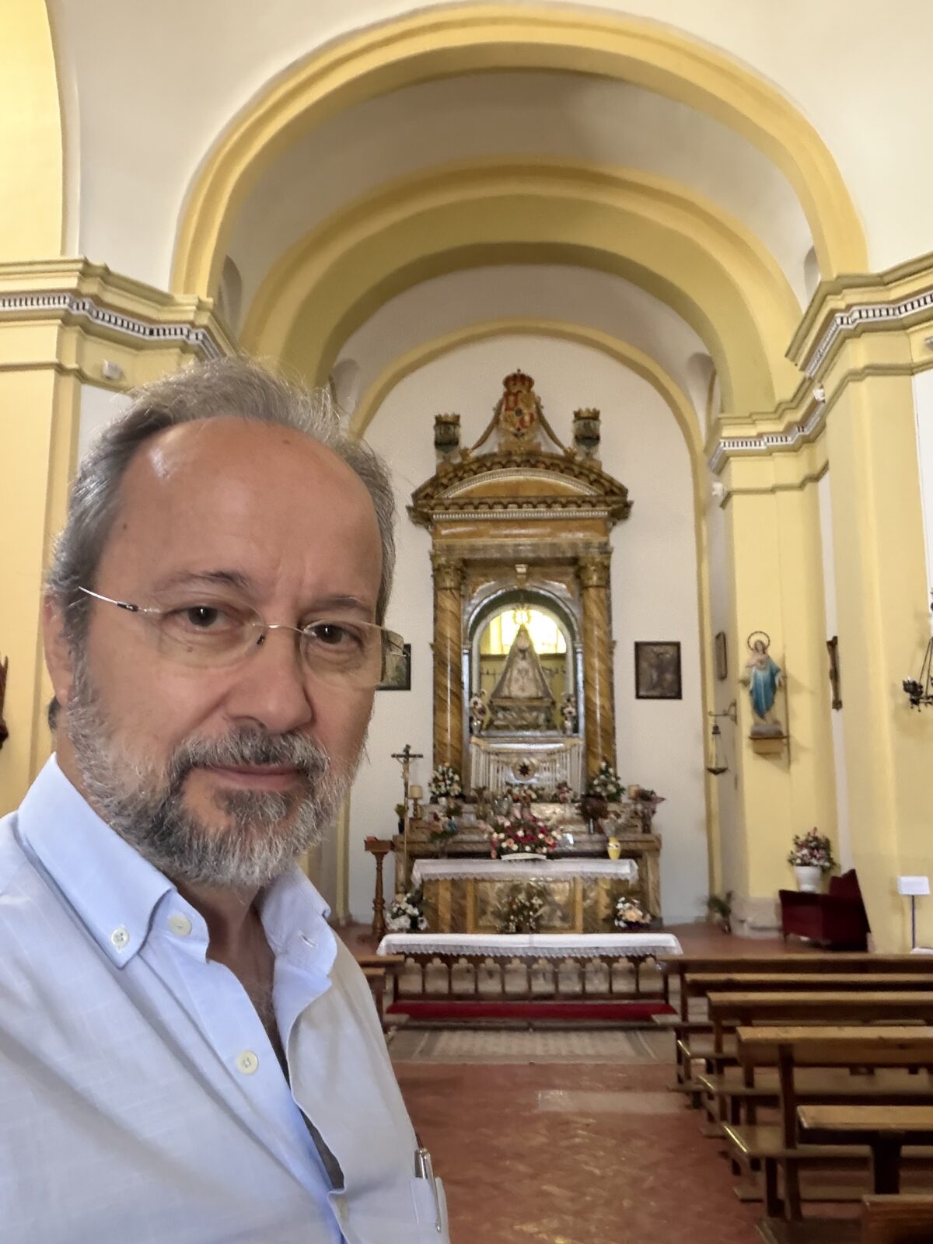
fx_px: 1078
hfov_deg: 46.8
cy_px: 622
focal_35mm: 30
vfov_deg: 60.0
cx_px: 466
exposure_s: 1/31
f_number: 1.9
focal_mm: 2.71
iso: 400
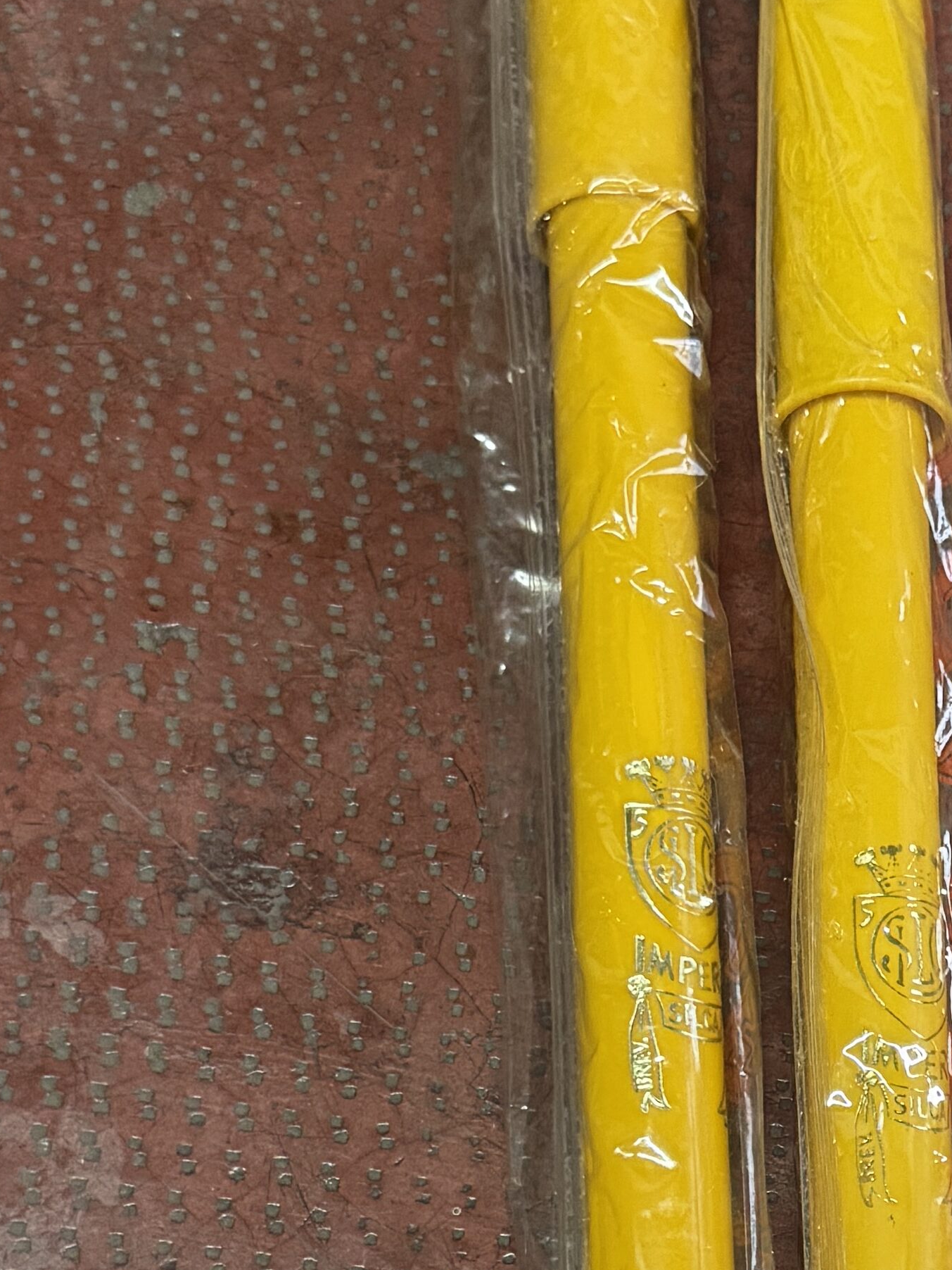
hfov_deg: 19.0
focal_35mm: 76
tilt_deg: -74.0
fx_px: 2787
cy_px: 1094
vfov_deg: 25.0
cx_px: 906
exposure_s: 1/50
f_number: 1.78
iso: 640
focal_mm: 6.76
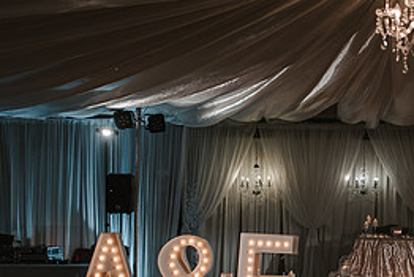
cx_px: 439
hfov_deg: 24.5
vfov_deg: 17.5
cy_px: 192
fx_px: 897
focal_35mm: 78
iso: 250
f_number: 2.2
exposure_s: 1/200
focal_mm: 35
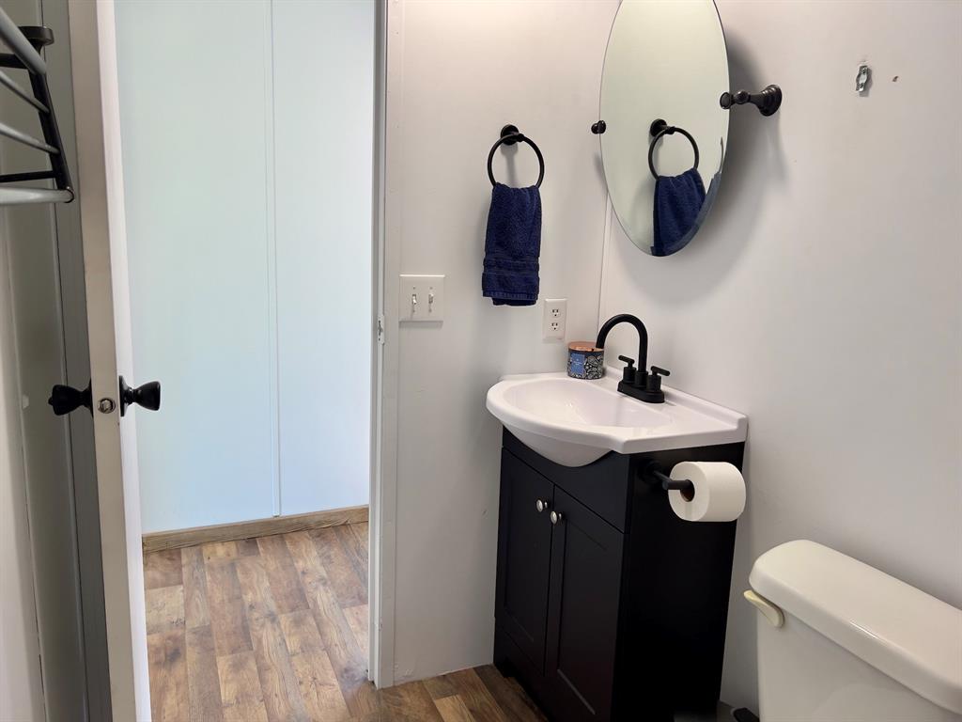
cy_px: 361
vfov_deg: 53.1
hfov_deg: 67.3
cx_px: 481
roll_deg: -2.5
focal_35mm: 26
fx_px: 723
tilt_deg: -10.9
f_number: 1.5
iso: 64
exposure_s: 1/120
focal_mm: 5.7
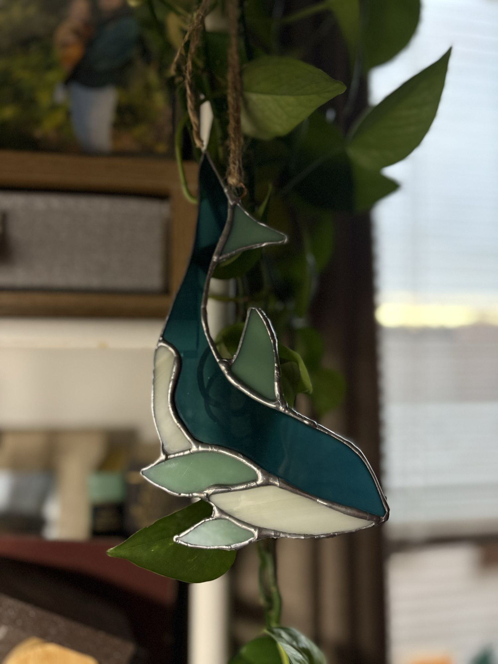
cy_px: 332
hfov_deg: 53.1
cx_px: 249
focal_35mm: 26
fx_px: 499
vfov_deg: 67.3
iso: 500
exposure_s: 1/51
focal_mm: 5.96
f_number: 1.6
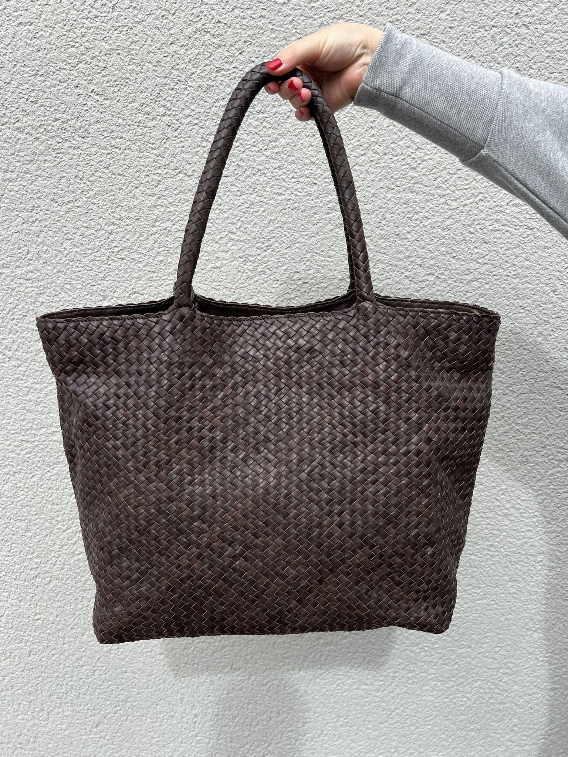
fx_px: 569
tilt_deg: -12.5
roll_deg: +0.0
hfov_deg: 53.1
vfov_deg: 67.3
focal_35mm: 26
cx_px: 284
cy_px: 378
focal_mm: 5.7
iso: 50
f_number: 1.5
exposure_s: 1/1621
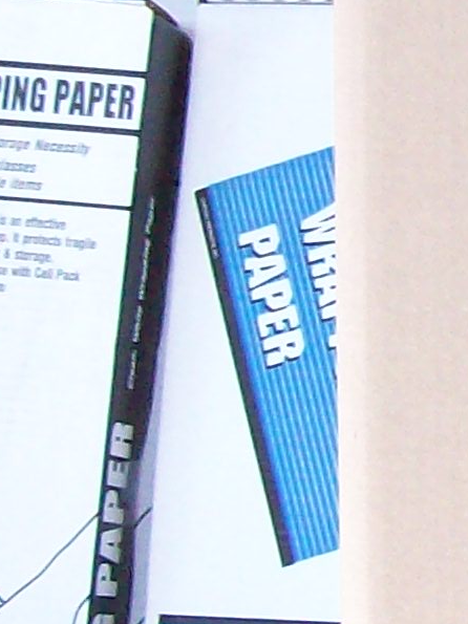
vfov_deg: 10.7
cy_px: 239
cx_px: 1054
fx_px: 3336
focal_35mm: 185
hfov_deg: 7.6
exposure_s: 1/74.1
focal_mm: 6
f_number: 2.7
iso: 200
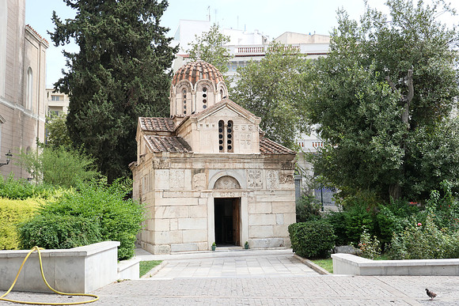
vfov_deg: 33.4
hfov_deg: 48.4
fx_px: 510
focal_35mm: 40
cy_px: 153
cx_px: 230
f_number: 3.9
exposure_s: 1/640
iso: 200
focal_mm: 14.7
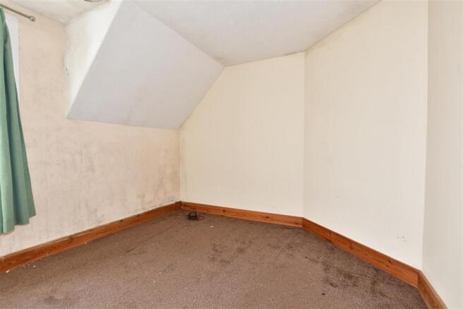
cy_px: 154
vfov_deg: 59.5
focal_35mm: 21
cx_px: 232
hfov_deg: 81.2
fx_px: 270
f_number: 5.6
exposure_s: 1/2
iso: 250
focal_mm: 14
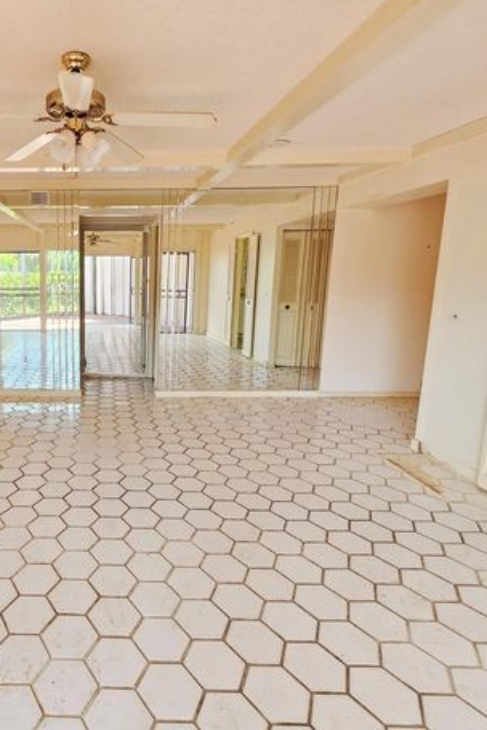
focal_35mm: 19
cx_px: 93
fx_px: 385
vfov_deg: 86.8
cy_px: 347
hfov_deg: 59.2
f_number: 2.2
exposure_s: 1/60
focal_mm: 2.2
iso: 100
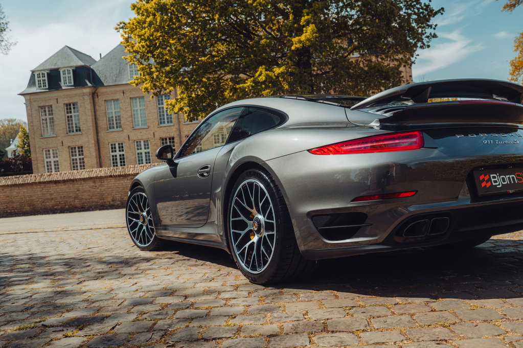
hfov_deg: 55.8
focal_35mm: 34
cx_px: 262
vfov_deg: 38.8
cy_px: 174
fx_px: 494
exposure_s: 1/100
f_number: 7.1
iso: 100
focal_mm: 34
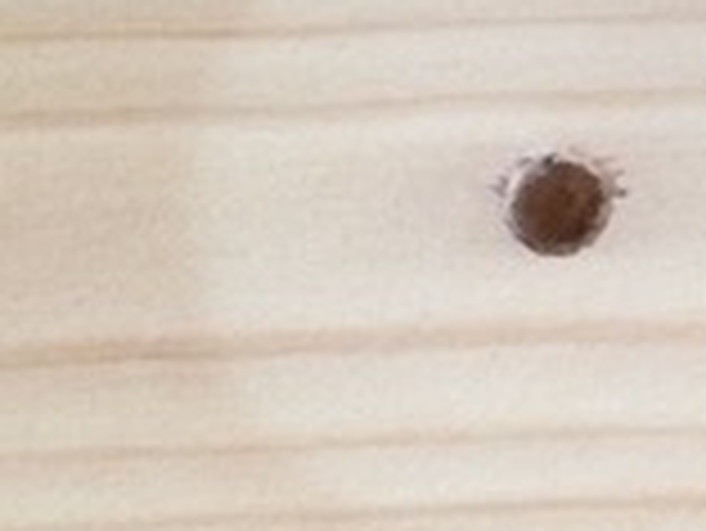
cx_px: 899
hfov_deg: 16.8
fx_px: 2266
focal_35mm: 111
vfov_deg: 13.3
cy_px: 202
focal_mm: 4.15
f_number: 2.2
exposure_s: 1/33
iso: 320
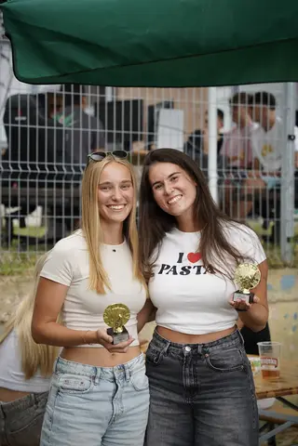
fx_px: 1130
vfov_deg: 22.4
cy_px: 223
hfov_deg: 15.0
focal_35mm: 91
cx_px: 149
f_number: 4.5
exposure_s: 1/250
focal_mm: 91
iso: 500
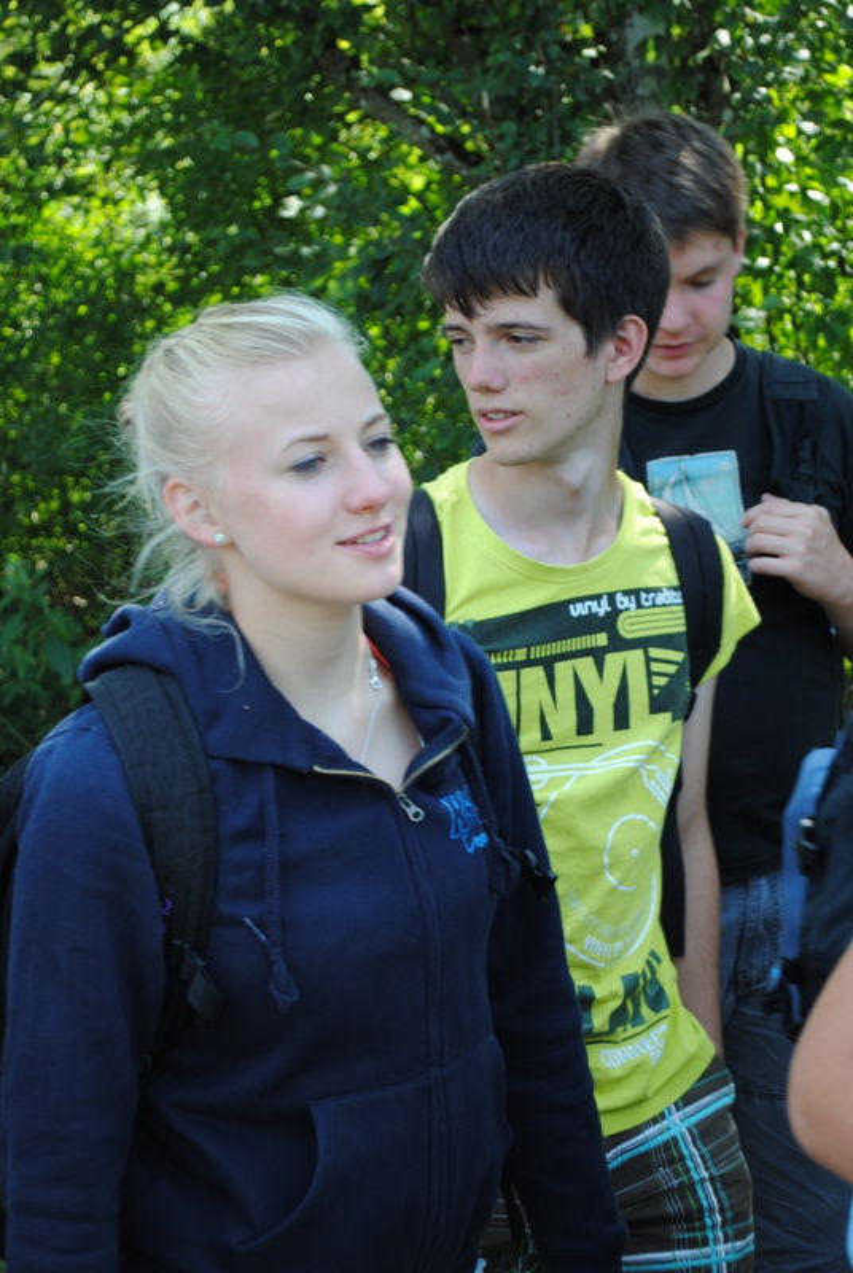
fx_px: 2922
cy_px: 636
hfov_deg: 16.6
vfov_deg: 24.6
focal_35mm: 82
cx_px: 426
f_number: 5.6
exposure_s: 1/80
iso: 200
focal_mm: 55
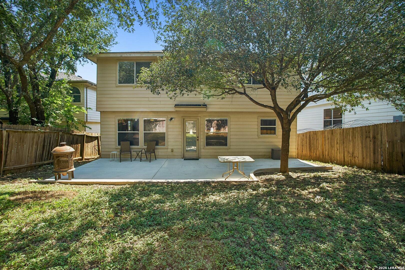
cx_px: 202
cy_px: 135
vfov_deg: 70.4
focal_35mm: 17
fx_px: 191
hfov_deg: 93.3
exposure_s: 1/125
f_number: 7.1
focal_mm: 17
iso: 320
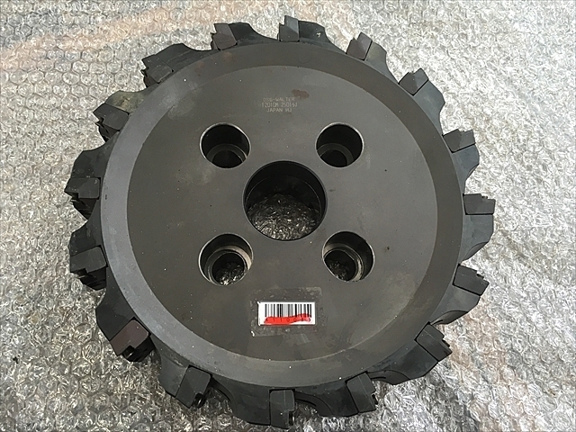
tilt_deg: -72.4
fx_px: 483
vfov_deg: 48.2
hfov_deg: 61.7
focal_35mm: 29
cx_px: 288
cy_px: 216
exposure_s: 1/30
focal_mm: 4.15
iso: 50
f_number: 2.2
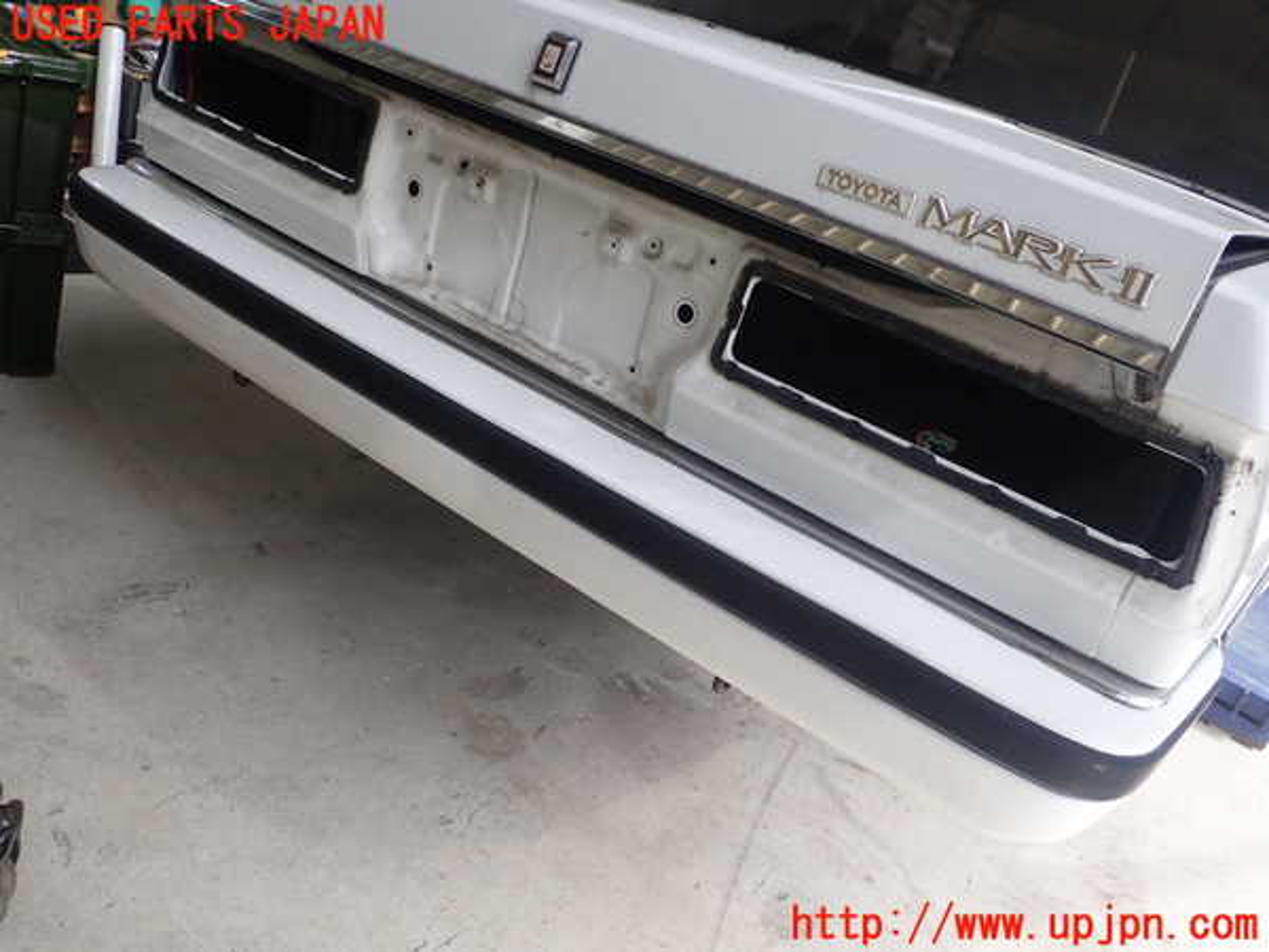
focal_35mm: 30
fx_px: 1100
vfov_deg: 46.8
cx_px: 634
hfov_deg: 60.0
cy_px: 476
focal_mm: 5.5
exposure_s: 1/125
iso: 160
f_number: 2.3
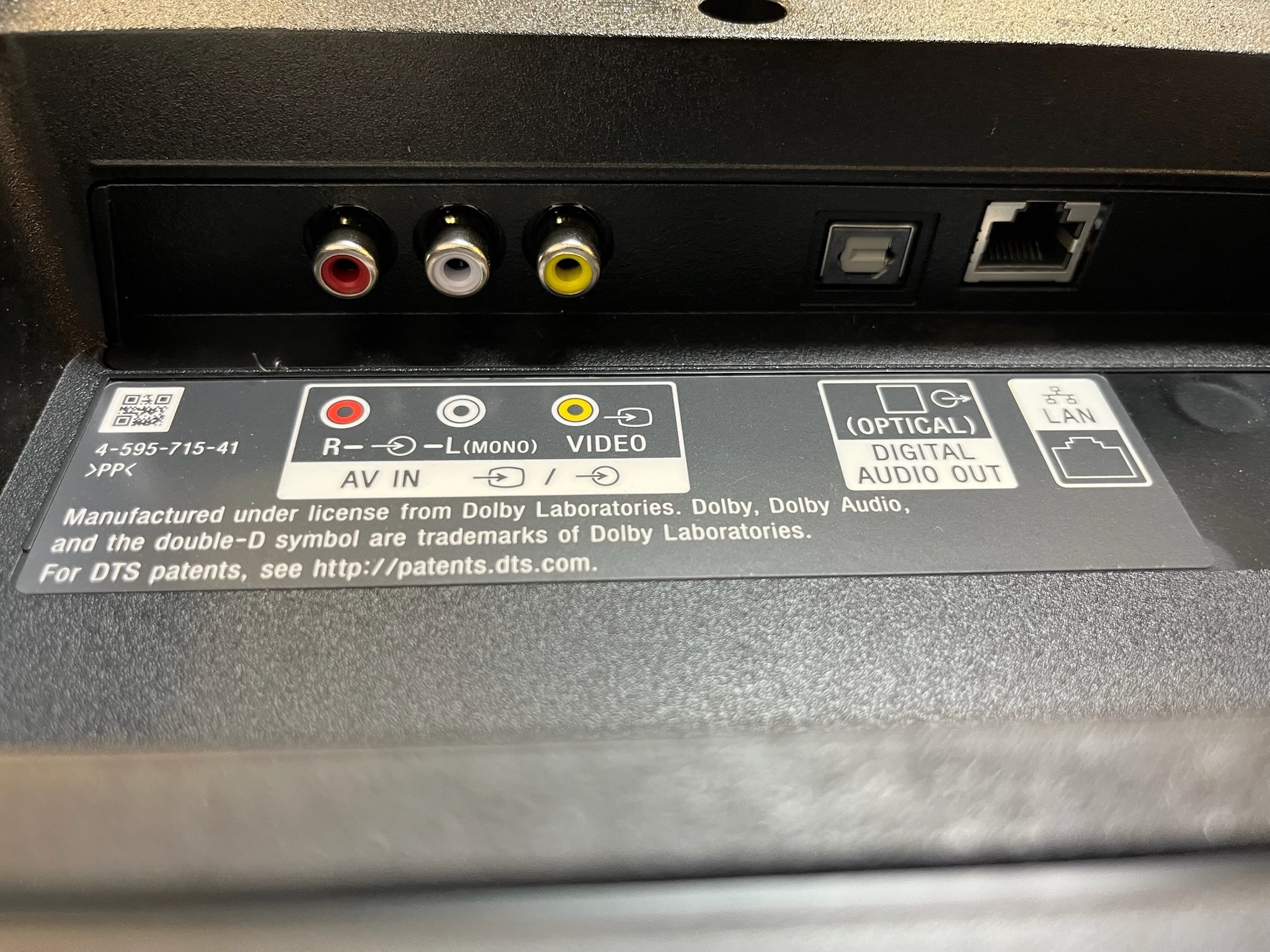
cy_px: 476
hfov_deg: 67.3
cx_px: 635
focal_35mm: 26
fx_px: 954
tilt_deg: -45.5
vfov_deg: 53.1
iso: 250
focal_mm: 5.1
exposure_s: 1/50
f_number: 1.6
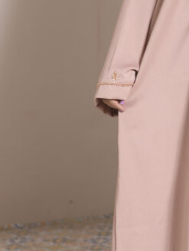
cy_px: 63
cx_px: 239
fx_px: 1921
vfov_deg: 7.5
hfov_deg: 5.6
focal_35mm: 264
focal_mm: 85
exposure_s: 1/160
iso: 100
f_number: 2.8
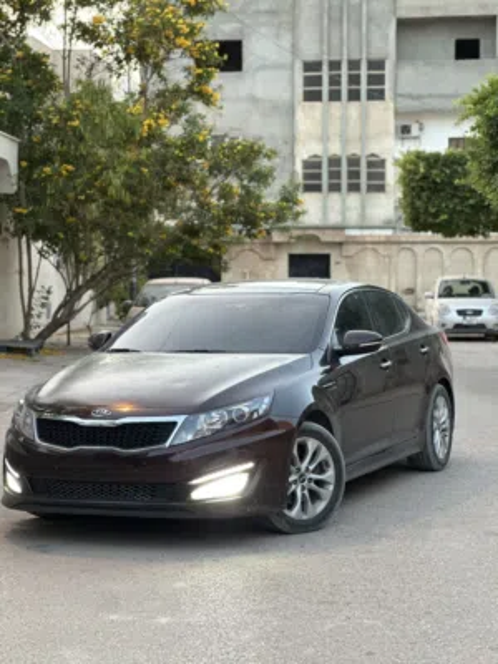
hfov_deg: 19.1
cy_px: 332
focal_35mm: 77
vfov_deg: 25.3
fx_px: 1477
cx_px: 249
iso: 250
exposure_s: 1/40
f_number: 2.8
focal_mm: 9
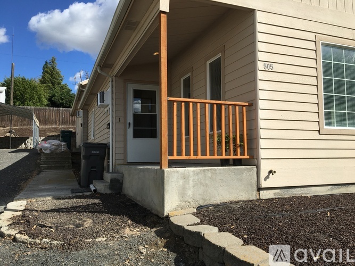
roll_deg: +2.0
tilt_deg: +5.5
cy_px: 133
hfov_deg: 61.7
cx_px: 178
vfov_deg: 48.2
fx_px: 297
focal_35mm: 29
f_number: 2.2
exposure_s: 1/1876
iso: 25
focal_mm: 4.15
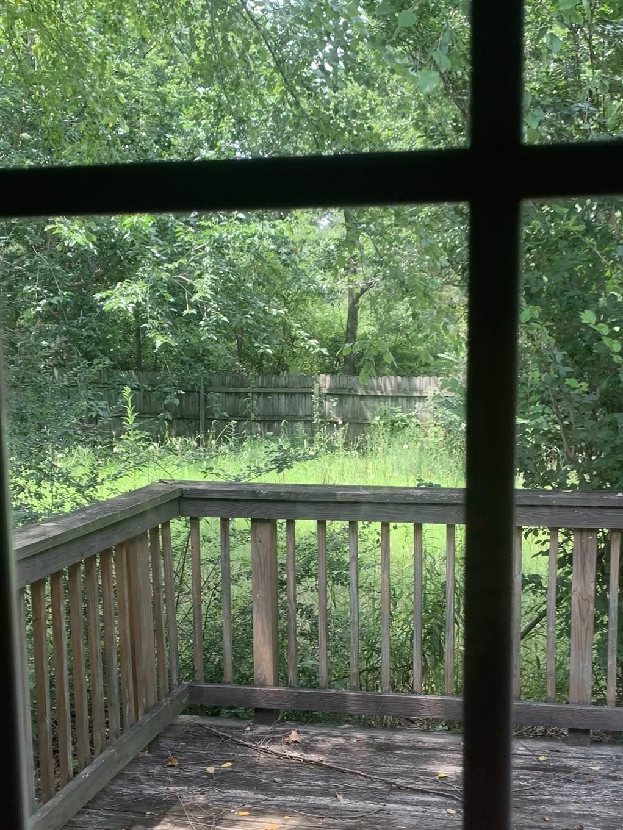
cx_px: 359
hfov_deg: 32.8
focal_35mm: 44
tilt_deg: -8.8
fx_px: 1056
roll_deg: -2.3
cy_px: 533
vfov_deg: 42.5
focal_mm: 4.25
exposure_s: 1/122
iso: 40
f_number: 1.8
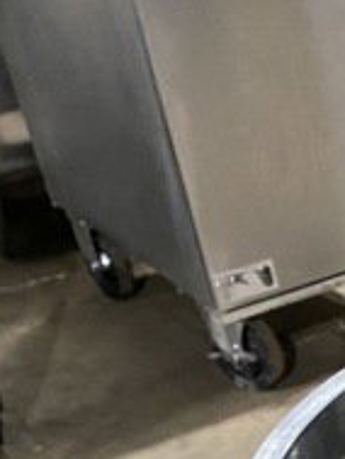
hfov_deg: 12.0
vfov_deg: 14.2
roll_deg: +5.9
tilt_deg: -43.8
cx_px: 661
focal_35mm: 112
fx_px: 1487
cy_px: 963
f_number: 1.8
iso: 500
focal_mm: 4.25
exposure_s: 1/51
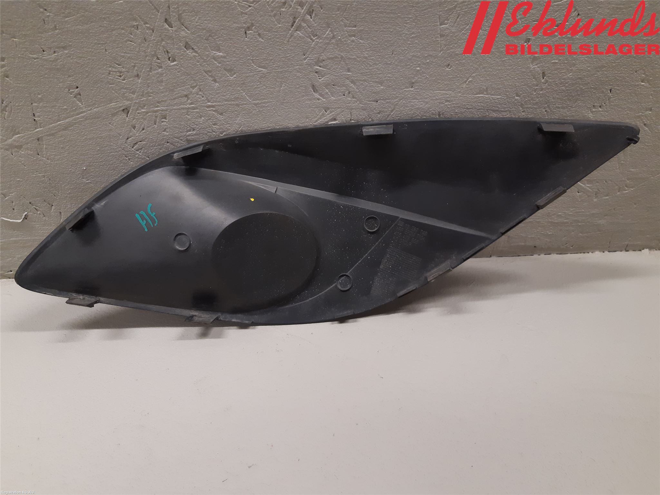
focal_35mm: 26
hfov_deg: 67.3
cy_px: 248
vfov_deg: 53.1
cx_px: 330
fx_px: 496
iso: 125
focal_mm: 3.93
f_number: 1.7
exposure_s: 1/50
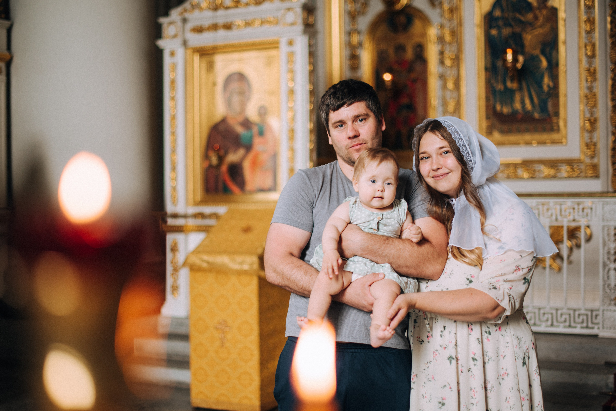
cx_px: 308
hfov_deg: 36.2
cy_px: 205
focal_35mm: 55
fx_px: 941
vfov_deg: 24.6
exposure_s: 1/160
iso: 250
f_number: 1.8
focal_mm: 50
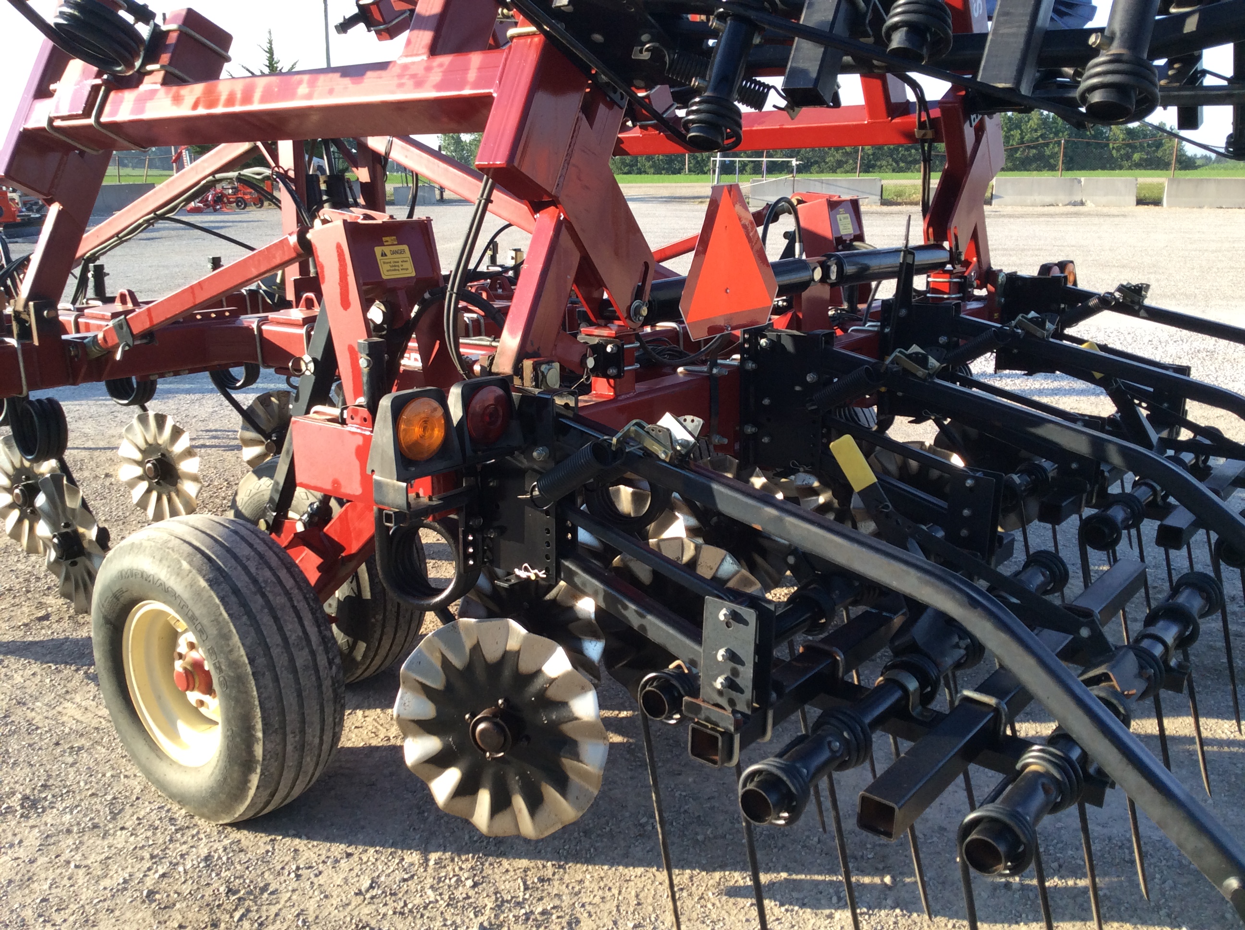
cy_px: 465
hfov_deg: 56.9
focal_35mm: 32
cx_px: 622
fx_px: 1149
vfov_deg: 44.1
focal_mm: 3.3
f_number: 2.4
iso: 32
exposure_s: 1/309
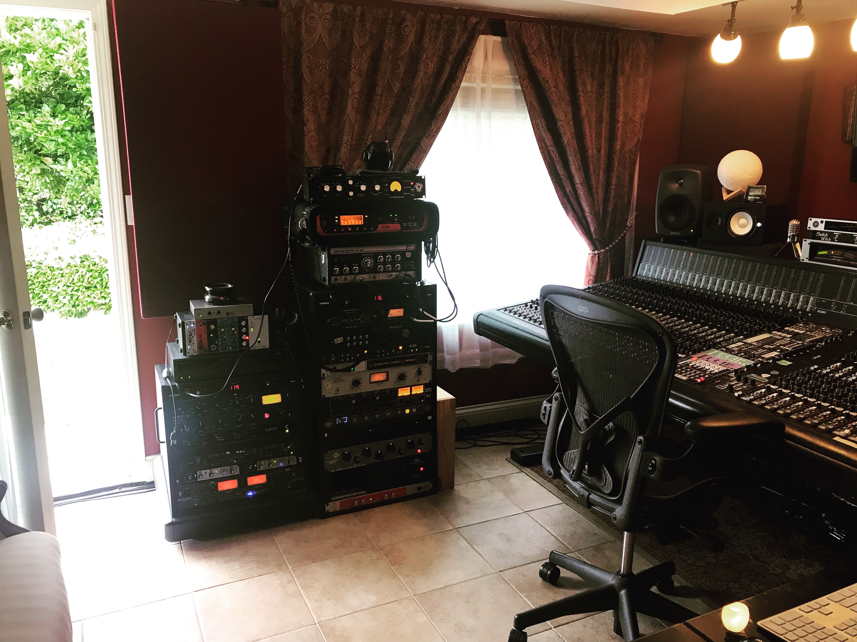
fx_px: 693
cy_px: 321
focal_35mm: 28
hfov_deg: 63.4
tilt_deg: -12.5
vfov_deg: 49.7
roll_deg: -0.4
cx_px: 428
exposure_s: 1/20
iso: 40
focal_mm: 3.99
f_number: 1.8
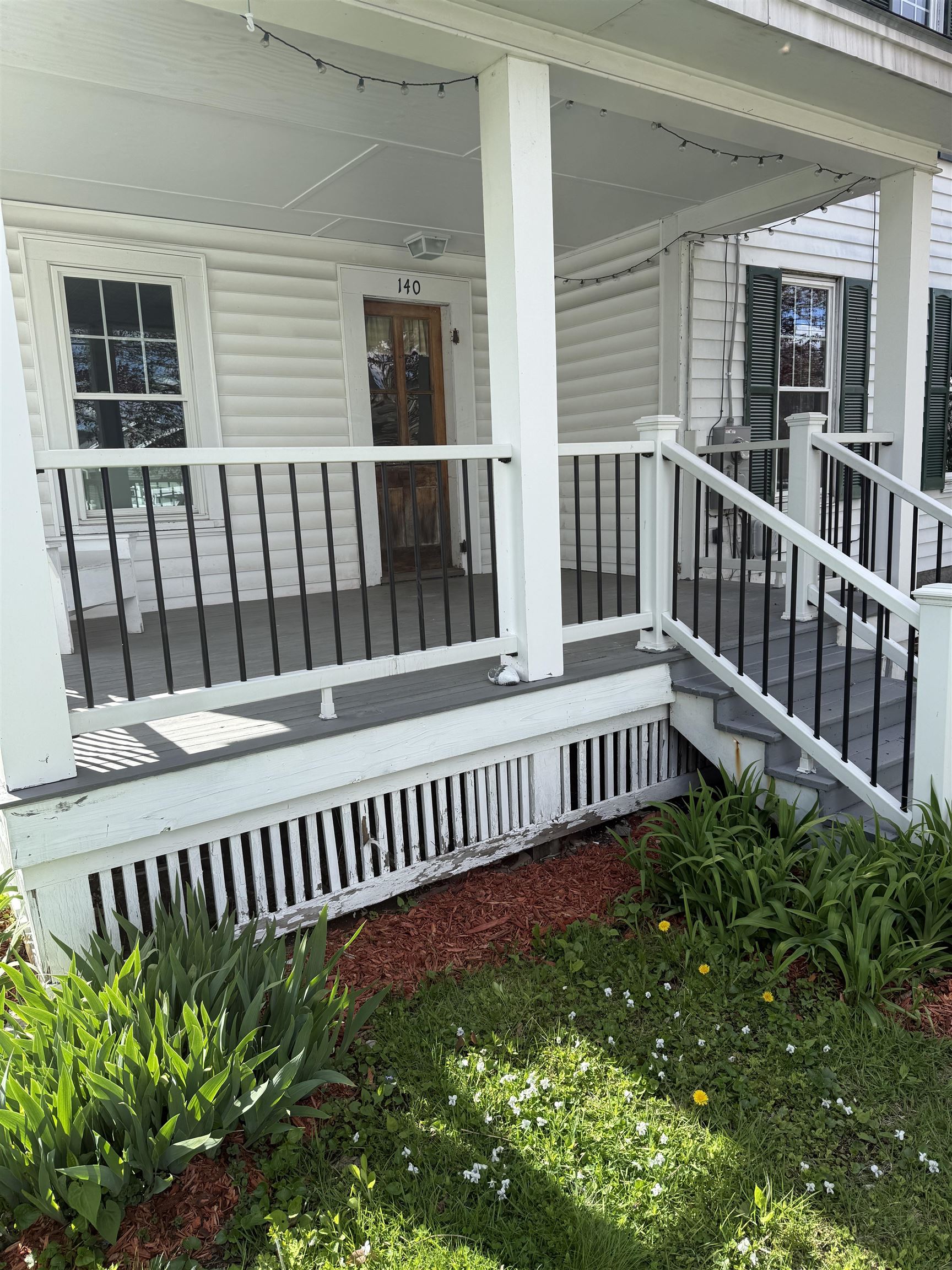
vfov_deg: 71.6
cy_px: 635
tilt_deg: -9.9
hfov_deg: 56.8
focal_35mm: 24
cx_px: 476
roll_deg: +2.1
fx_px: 880
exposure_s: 1/1437
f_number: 1.78
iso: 80
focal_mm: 6.76
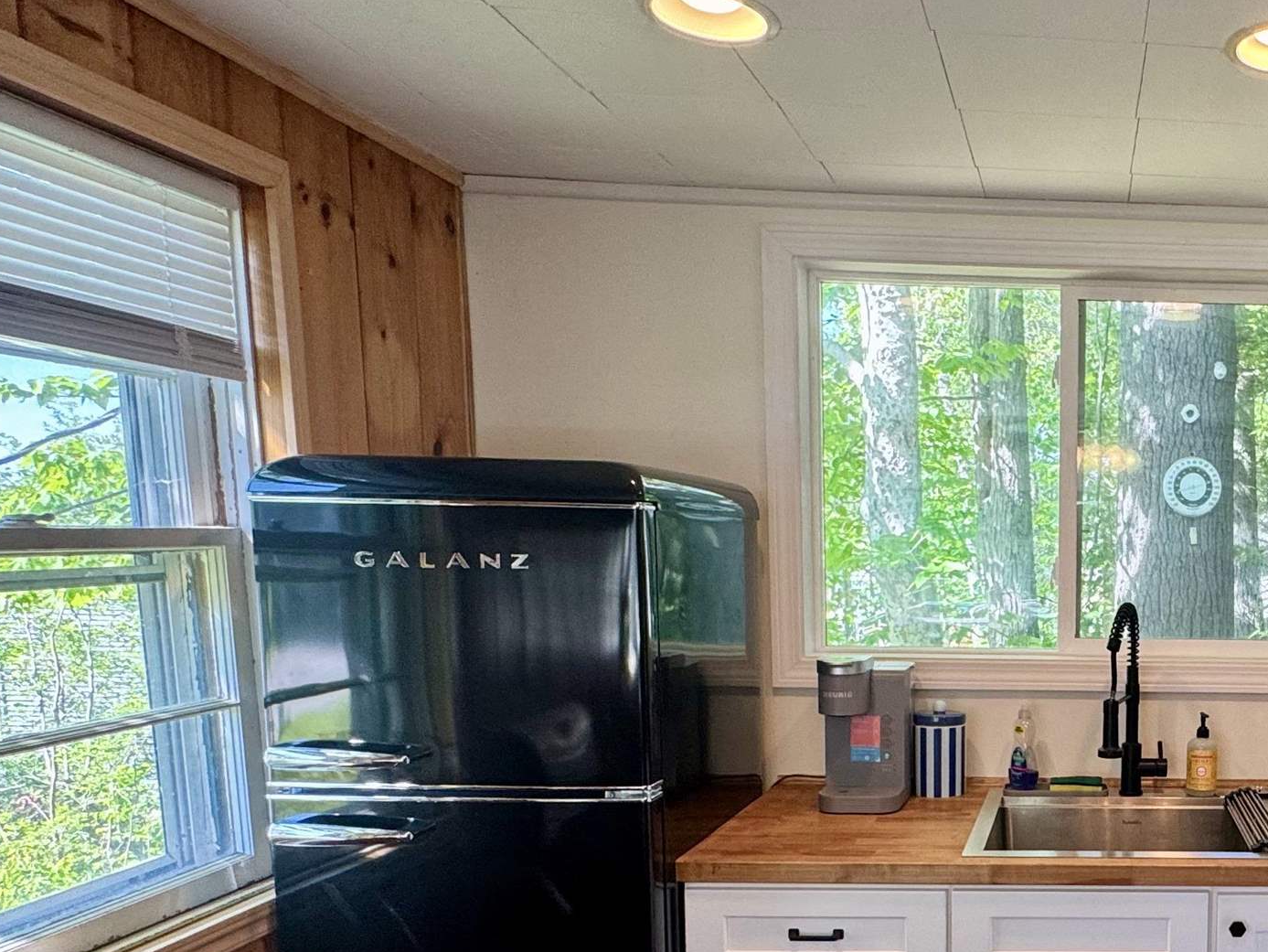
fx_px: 1136
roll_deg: -1.1
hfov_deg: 51.5
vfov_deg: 44.5
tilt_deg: -7.3
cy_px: 669
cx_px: 1143
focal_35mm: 31
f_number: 2.2
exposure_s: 1/120
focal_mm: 2.22
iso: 125
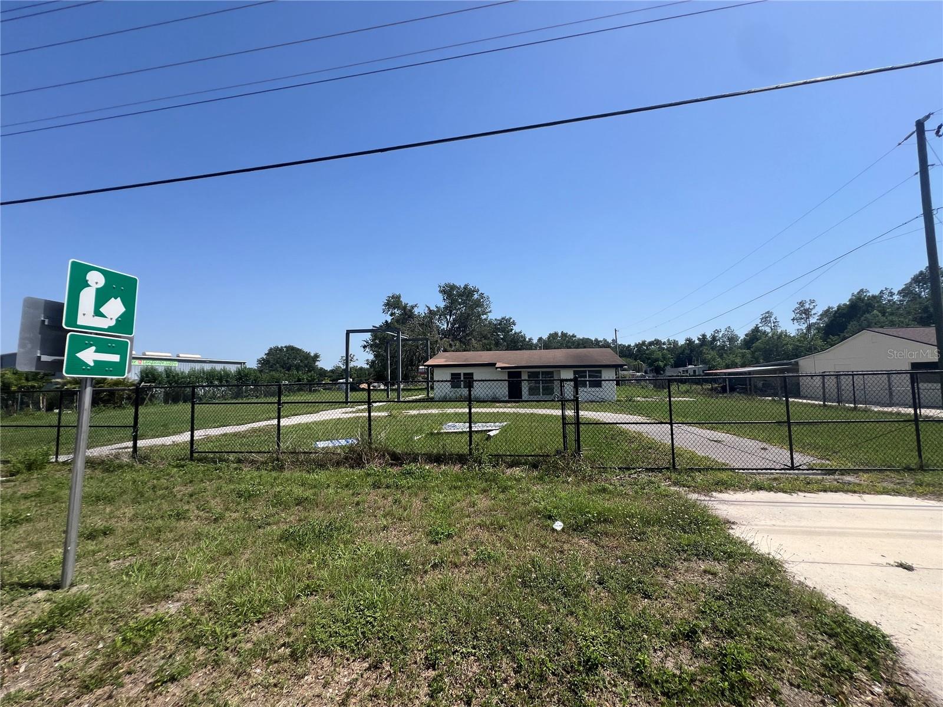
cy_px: 354
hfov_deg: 106.2
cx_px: 472
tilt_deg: +1.9
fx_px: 354
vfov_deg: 89.9
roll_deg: +1.7
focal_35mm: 13
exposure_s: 1/1783
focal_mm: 1.57
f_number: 1.8
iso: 32
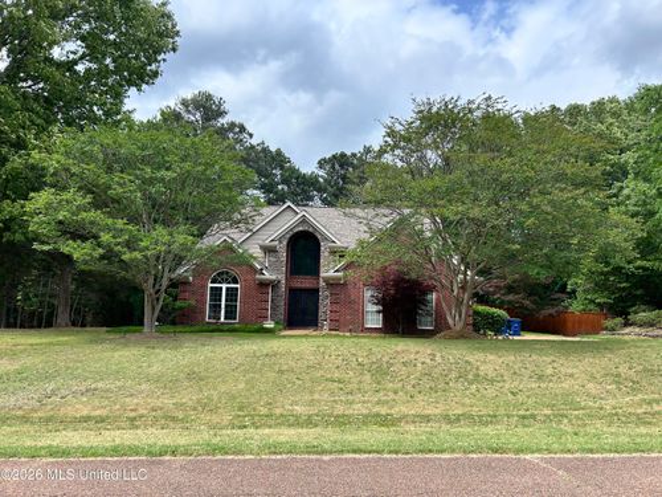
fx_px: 497
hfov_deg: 67.3
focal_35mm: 26
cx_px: 331
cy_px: 248
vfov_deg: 53.1
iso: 50
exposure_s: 1/2762
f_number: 1.5
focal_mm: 5.7
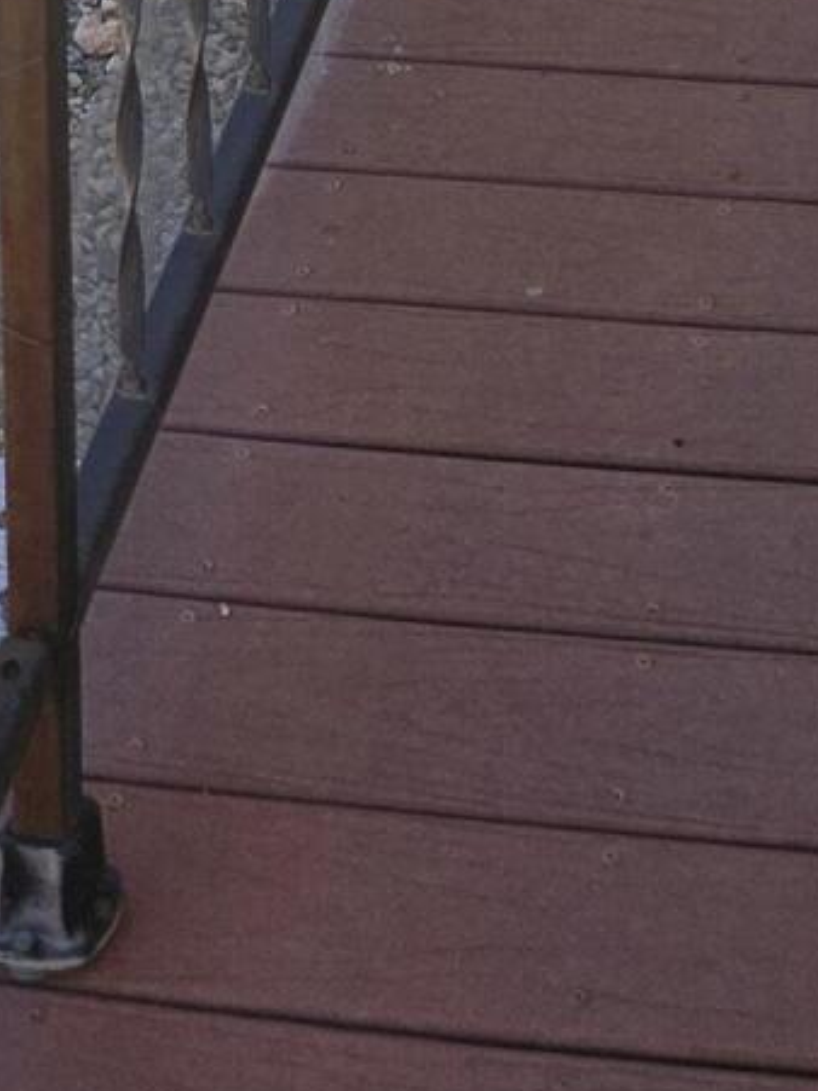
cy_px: -1178
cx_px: 518
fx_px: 3215
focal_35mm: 102
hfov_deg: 14.5
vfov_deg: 15.1
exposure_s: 1/950
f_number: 1.8
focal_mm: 5.4
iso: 25
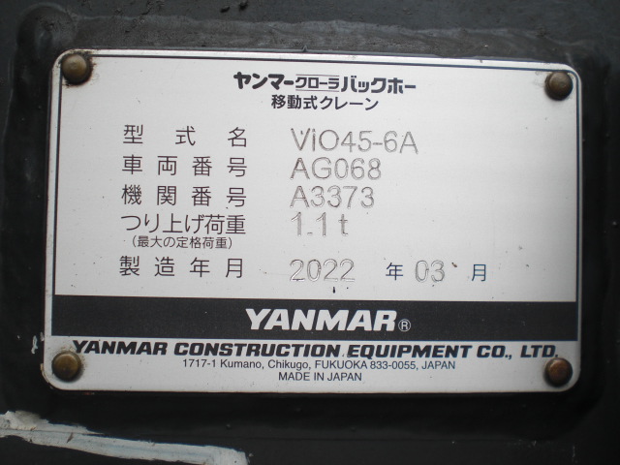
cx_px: 310
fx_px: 681
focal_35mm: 38
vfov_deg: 37.7
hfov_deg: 49.0
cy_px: 232
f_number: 3.1
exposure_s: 1/400
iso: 64
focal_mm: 6.3
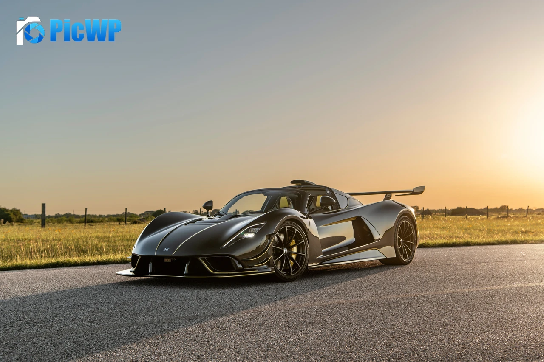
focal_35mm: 46
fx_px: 695
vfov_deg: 29.2
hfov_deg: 42.7
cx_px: 272
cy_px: 181
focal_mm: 46
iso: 64
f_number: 5
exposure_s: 1/100
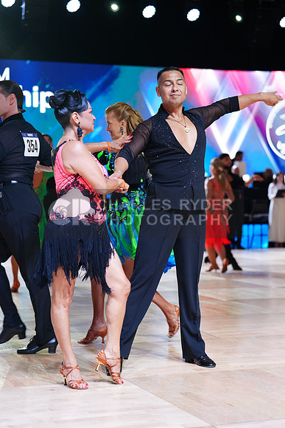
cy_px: 214
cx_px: 142
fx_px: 902
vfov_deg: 26.6
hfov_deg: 18.0
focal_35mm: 76
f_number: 2.8
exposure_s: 1/400
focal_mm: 76
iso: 800
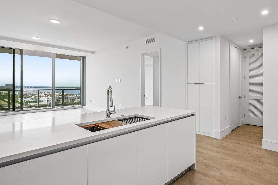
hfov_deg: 81.6
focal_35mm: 20
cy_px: 88
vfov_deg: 61.9
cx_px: 182
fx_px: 154
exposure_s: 1/125
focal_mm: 14
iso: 400
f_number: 8
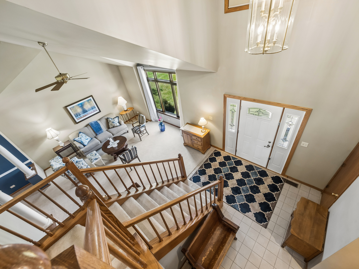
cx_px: 180
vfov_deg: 85.7
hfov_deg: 102.1
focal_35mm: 14
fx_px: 145
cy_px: 134
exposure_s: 1/6
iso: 400
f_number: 8
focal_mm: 7
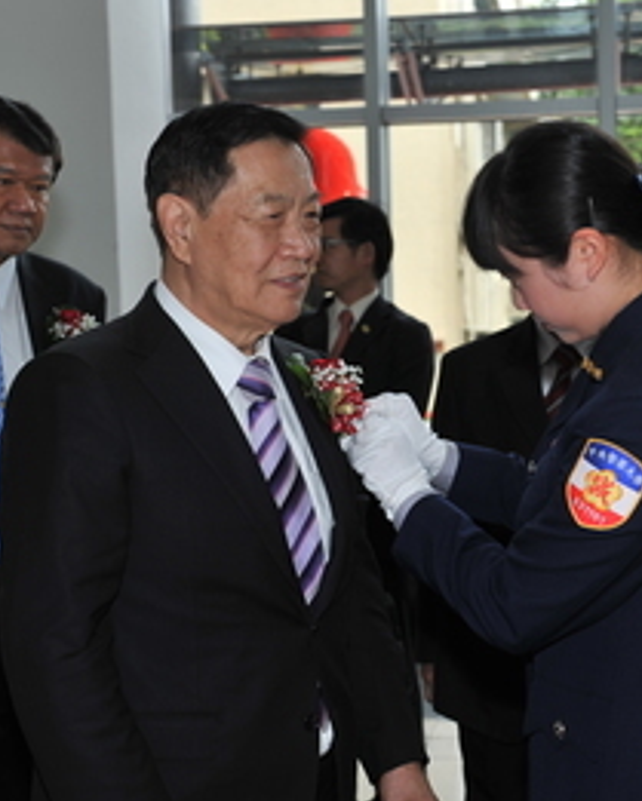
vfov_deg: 27.5
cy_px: 402
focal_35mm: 69
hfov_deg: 22.1
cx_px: 405
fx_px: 1638
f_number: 4.5
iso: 200
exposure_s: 1/125
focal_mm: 48
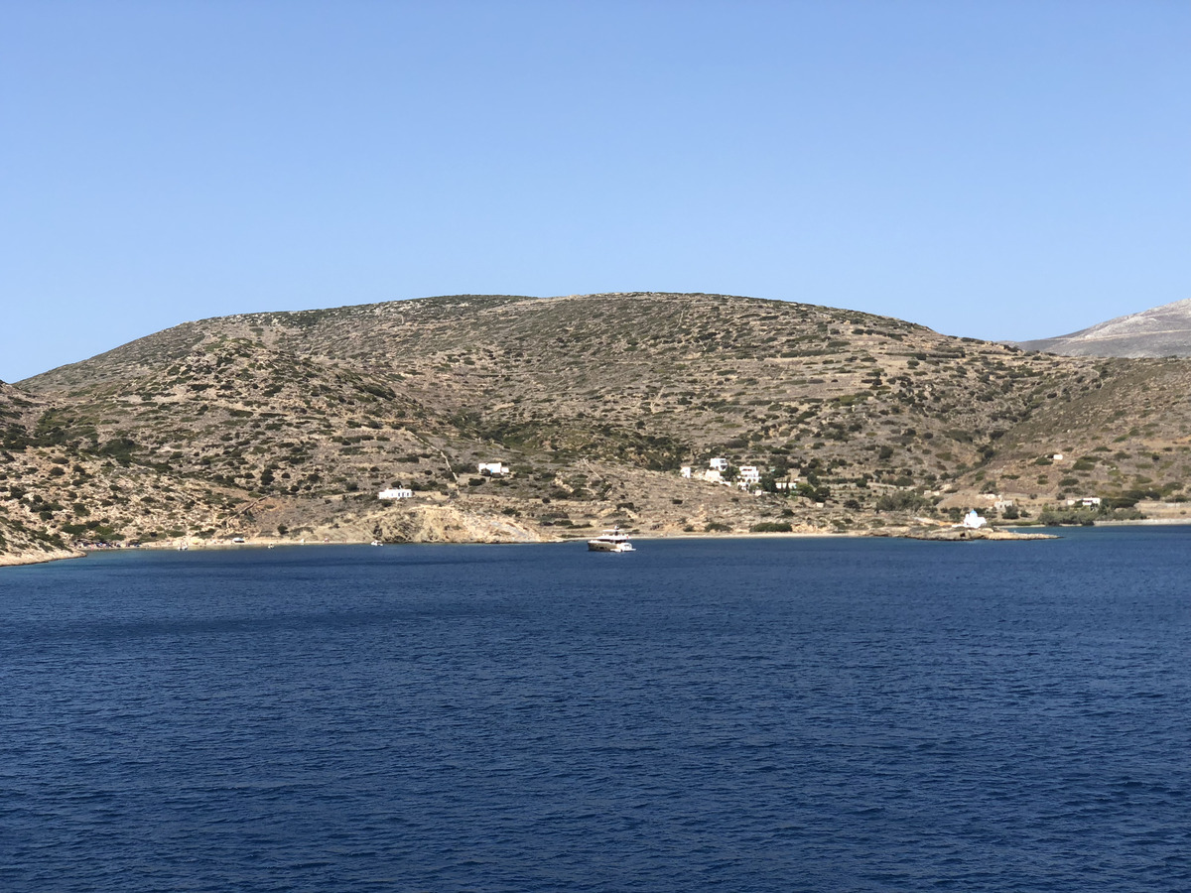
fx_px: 1789
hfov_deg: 36.8
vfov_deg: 28.0
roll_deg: +1.3
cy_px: 446
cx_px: 596
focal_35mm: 52
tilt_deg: +2.2
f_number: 2.4
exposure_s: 1/1066
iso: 16
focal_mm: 6
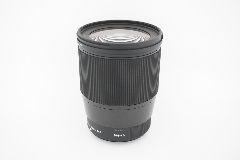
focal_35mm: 45
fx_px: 300
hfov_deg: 43.6
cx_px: 120
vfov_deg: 29.9
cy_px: 80
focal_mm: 30
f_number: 5
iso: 2000
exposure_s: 1/50
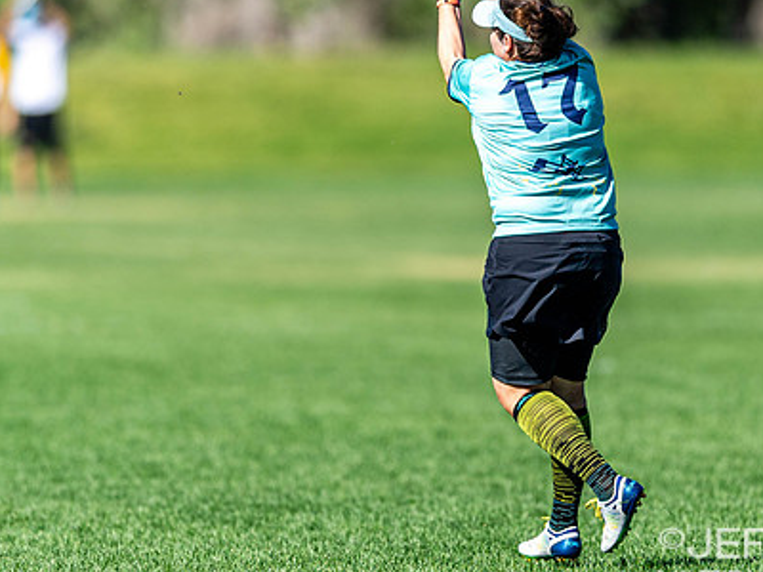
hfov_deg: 2.1
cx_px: 498
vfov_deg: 1.6
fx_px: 21116
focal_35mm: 958
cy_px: 264
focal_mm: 400
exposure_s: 1/2500
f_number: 2.8
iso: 100
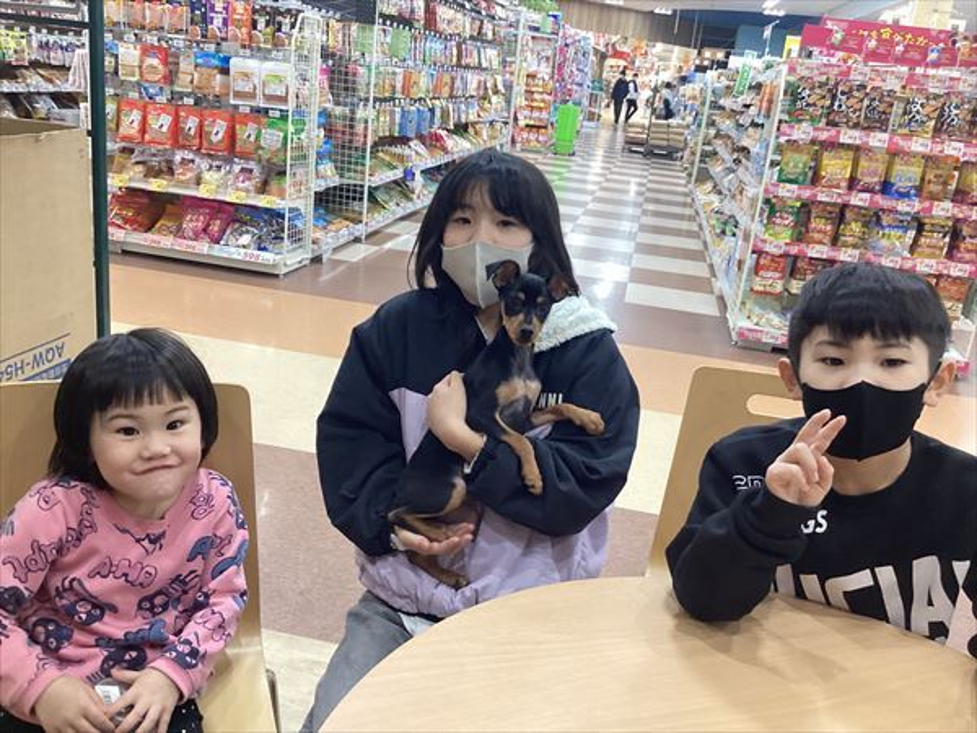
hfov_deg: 58.4
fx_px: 875
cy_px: 366
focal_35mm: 31
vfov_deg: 45.4
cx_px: 488
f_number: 2.4
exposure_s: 1/60
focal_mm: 3.3
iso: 250
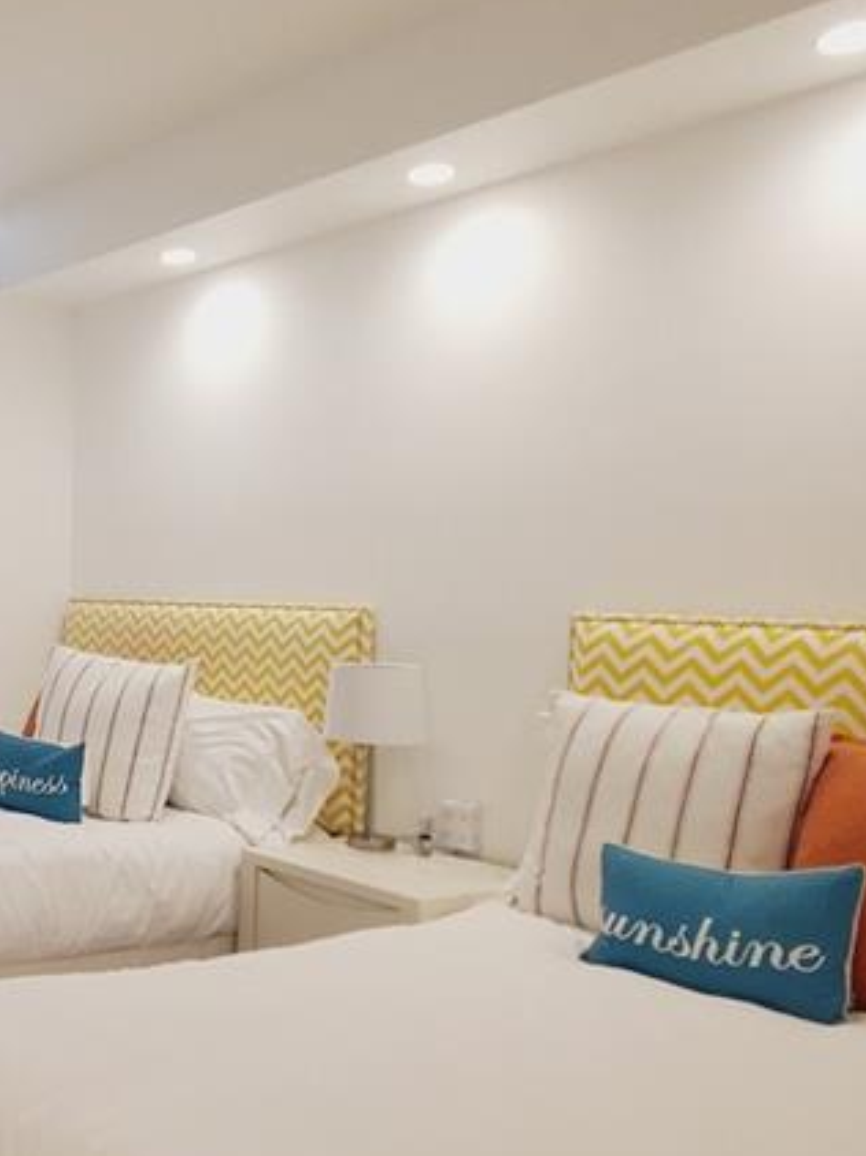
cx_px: -129
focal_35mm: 37
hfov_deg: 32.9
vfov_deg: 49.9
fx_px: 1235
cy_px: 690
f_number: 2.2
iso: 125
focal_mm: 1.8
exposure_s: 1/60
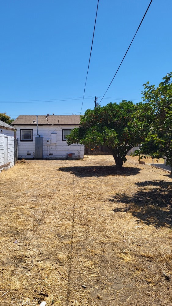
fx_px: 235
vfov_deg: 66.0
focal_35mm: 29
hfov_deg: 40.2
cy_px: 150
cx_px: 78
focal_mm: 5.4
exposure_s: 1/2797
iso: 40
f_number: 1.8
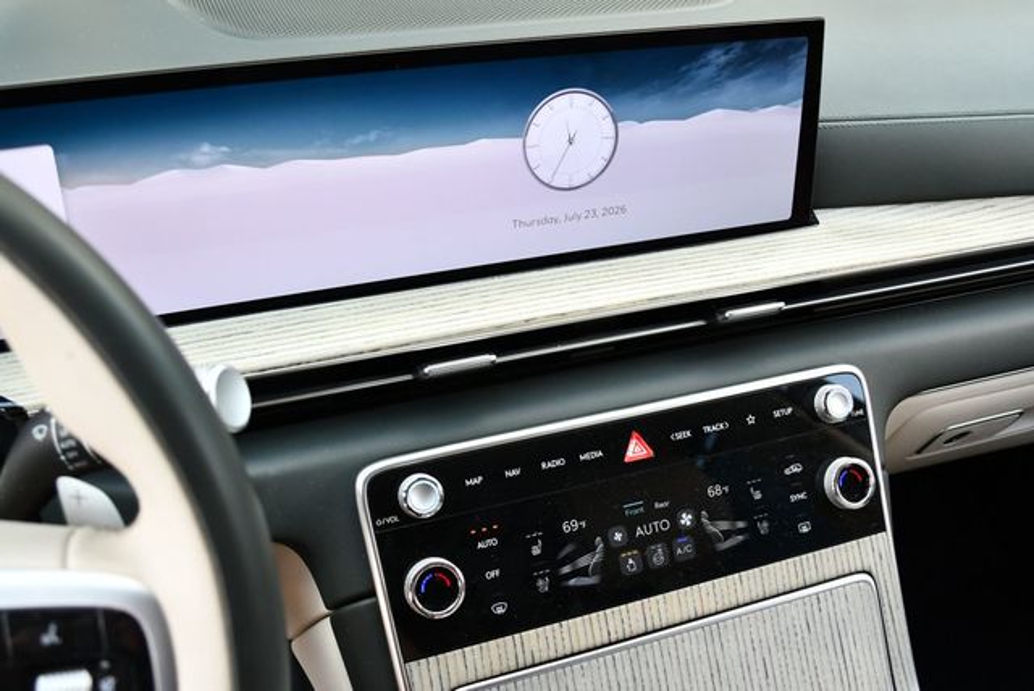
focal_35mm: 36
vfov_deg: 36.9
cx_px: 517
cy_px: 346
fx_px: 1035
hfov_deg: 53.1
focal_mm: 18
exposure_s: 1/250
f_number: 3.5
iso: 560
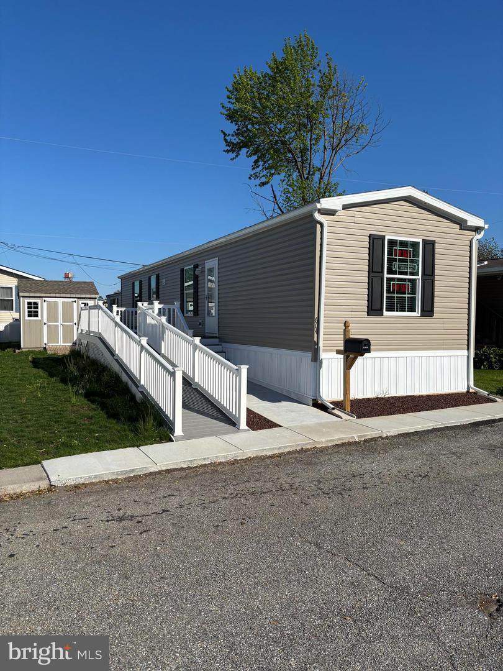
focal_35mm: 26
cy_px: 336
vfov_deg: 67.3
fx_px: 504
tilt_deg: -2.3
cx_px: 252
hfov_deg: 53.1
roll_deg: -1.3
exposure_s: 1/5952
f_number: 1.6
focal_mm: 5.96
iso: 50
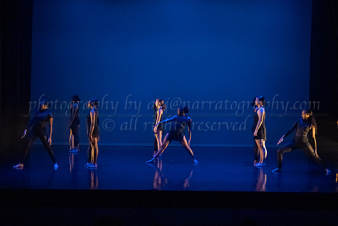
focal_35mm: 64
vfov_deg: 21.3
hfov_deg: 31.4
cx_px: 180
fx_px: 601
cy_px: 121
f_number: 3.2
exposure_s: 1/320
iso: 4000
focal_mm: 57
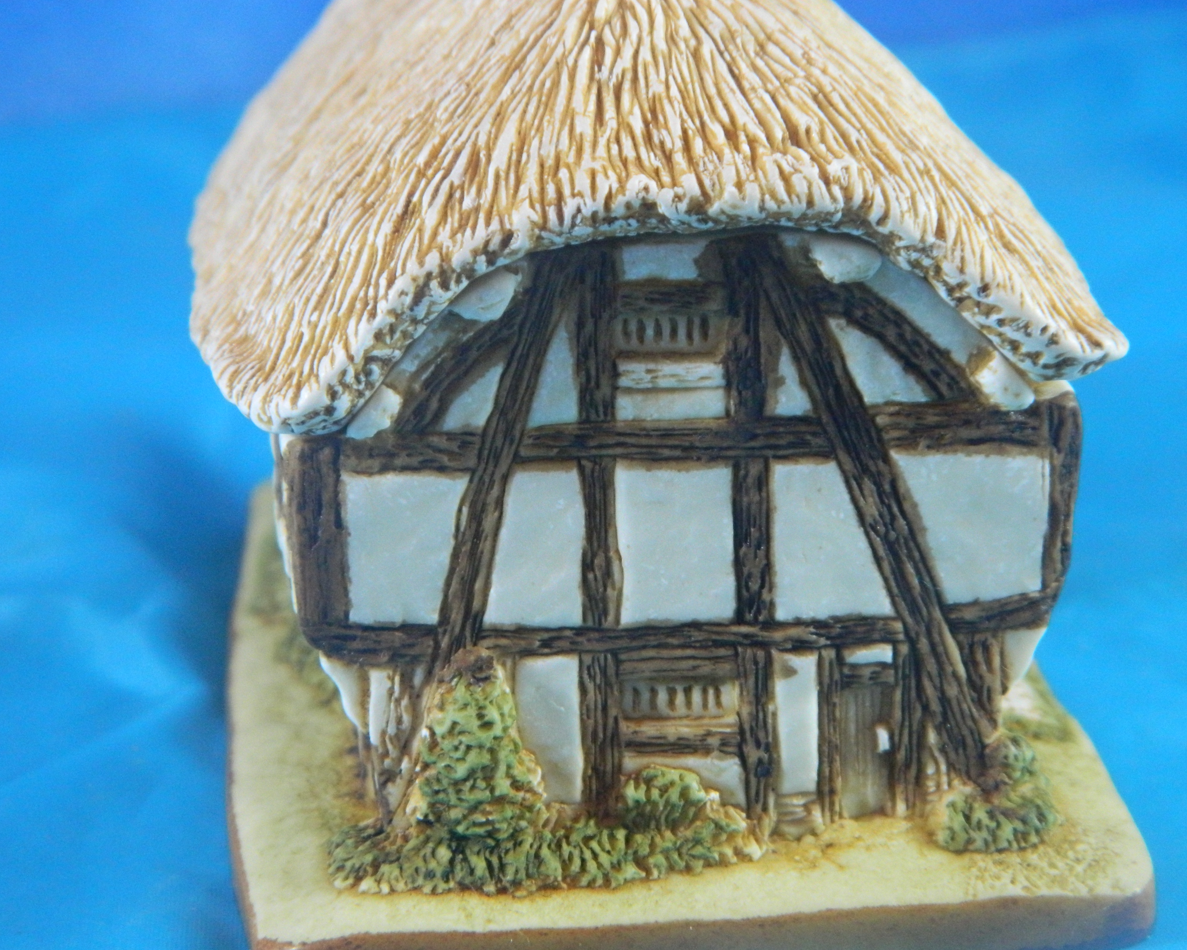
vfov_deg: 17.5
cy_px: 475
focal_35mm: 88
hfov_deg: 21.7
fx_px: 3091
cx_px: 600
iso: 400
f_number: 4.2
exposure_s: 1/25
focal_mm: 15.1
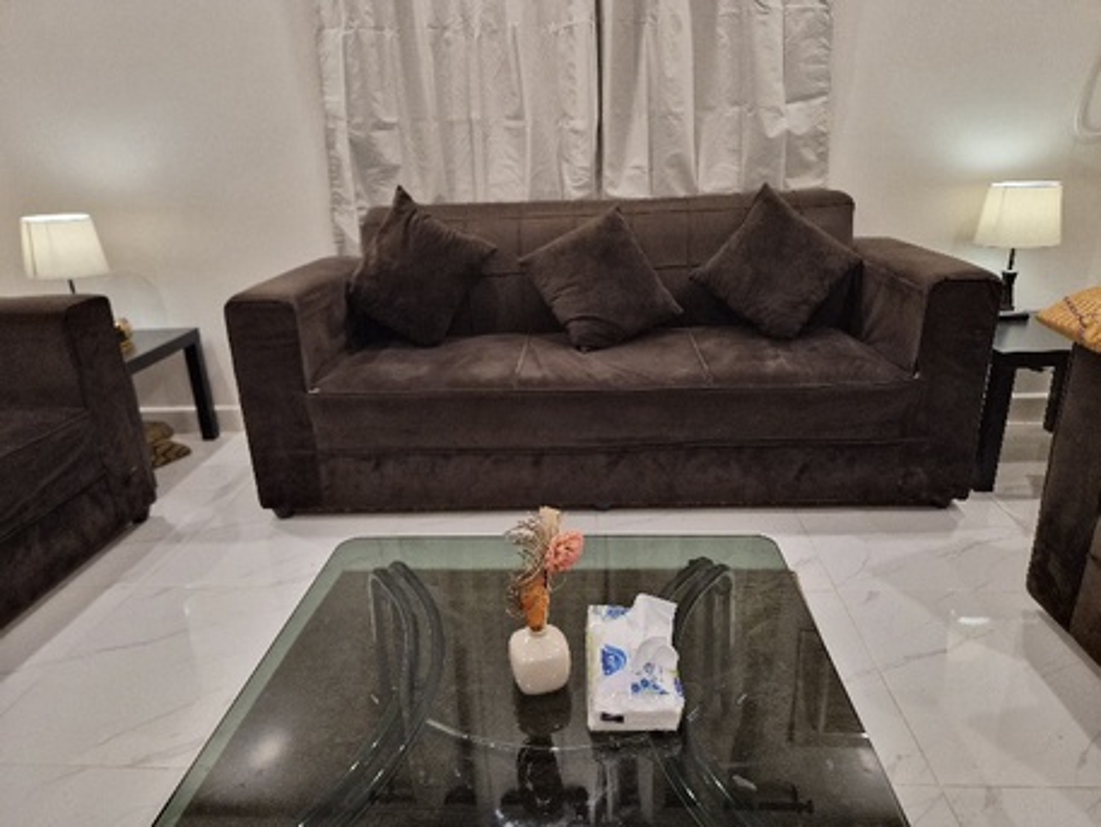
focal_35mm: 23
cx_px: 550
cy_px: 414
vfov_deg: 58.9
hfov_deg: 73.9
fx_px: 732
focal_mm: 5.4
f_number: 1.8
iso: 500
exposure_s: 1/120
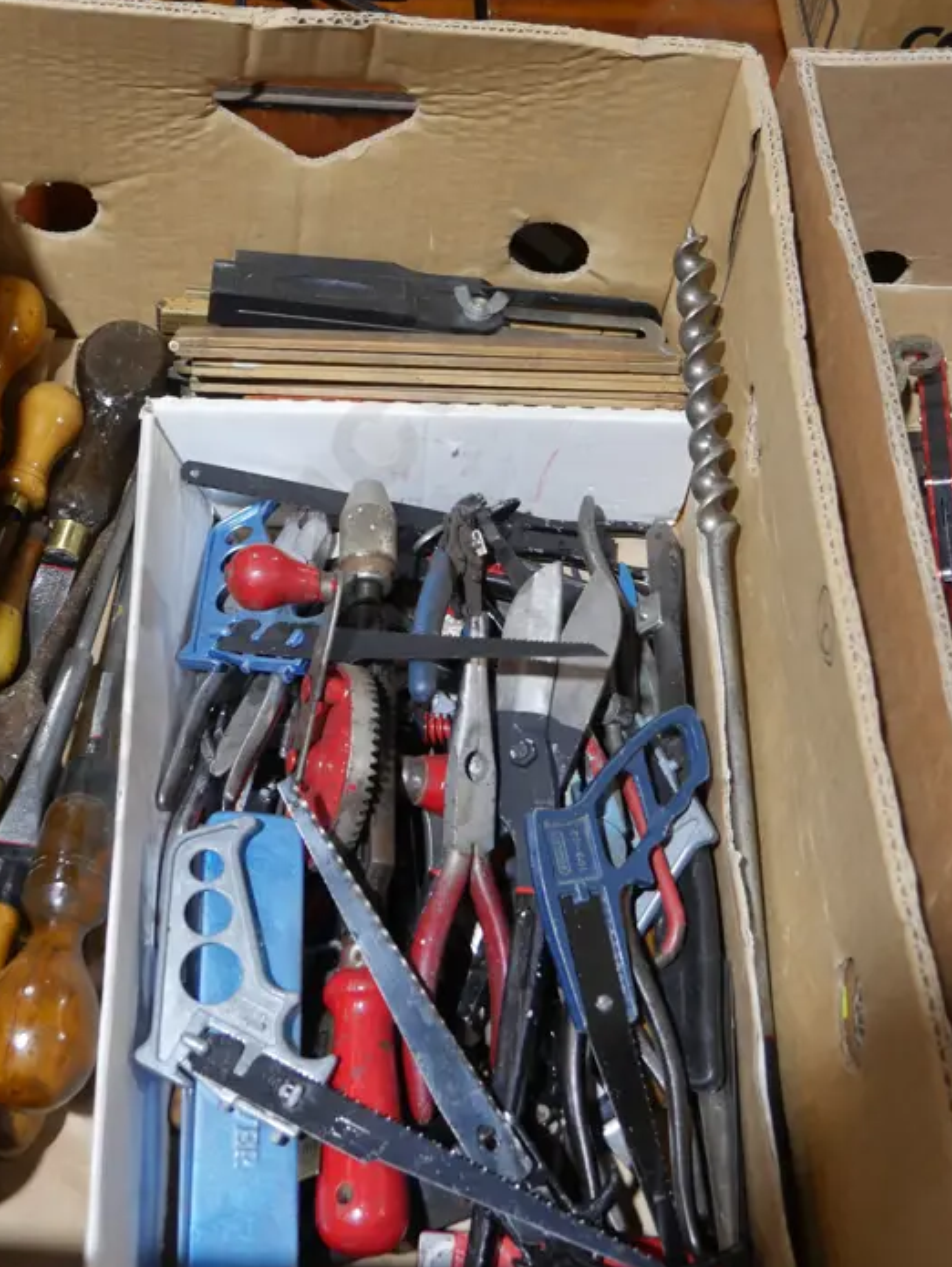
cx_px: 327
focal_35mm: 56
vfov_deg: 34.2
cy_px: 505
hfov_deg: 26.0
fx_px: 2052
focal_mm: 19
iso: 500
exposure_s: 1/60
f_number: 4.1
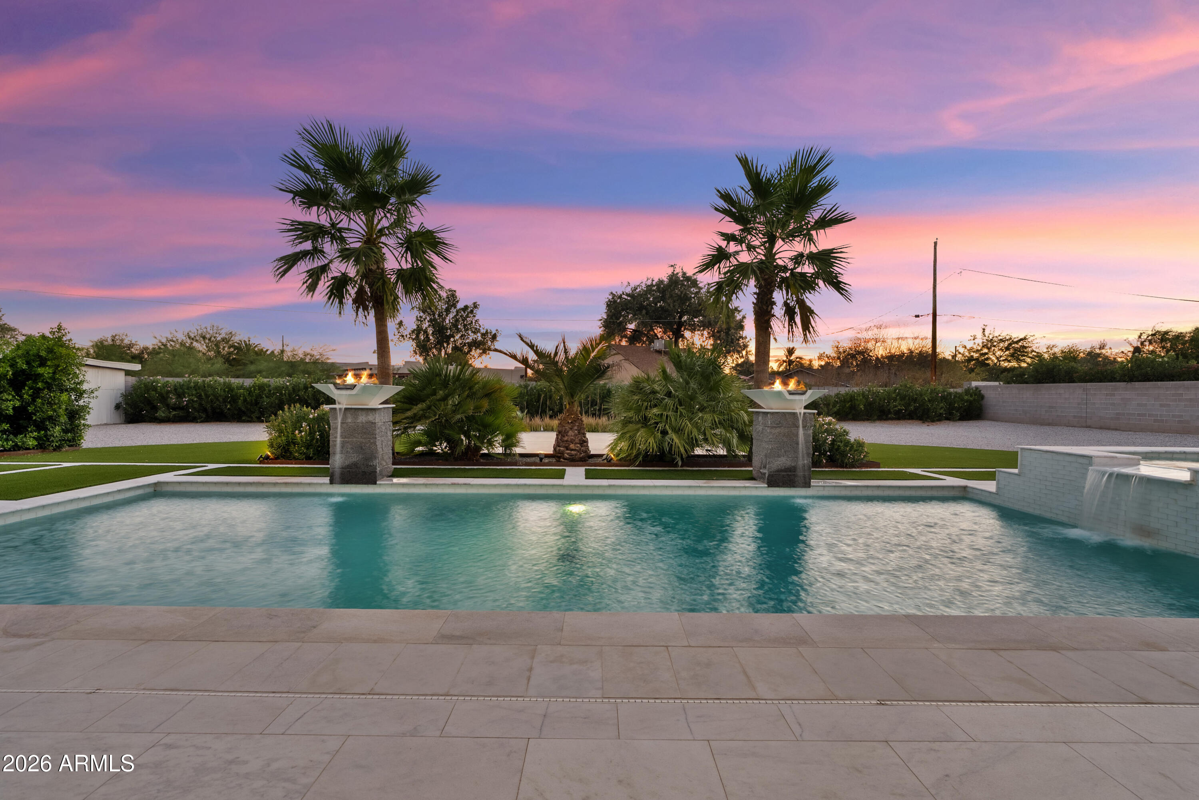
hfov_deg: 96.7
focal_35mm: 16
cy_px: 400
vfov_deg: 73.8
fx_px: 533
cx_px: 600
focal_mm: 16
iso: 100
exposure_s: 1/2.5
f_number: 8
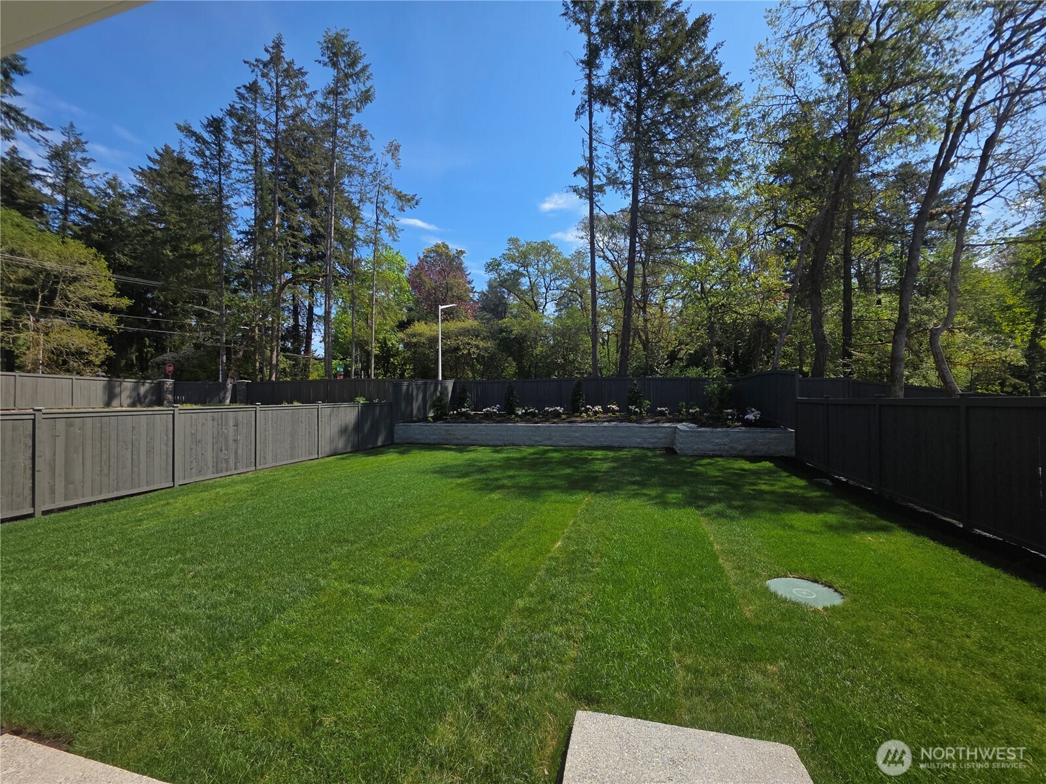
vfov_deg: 89.9
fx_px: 393
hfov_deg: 106.2
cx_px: 523
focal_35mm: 13
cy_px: 392
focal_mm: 2.2
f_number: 1.9
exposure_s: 1/1414
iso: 40
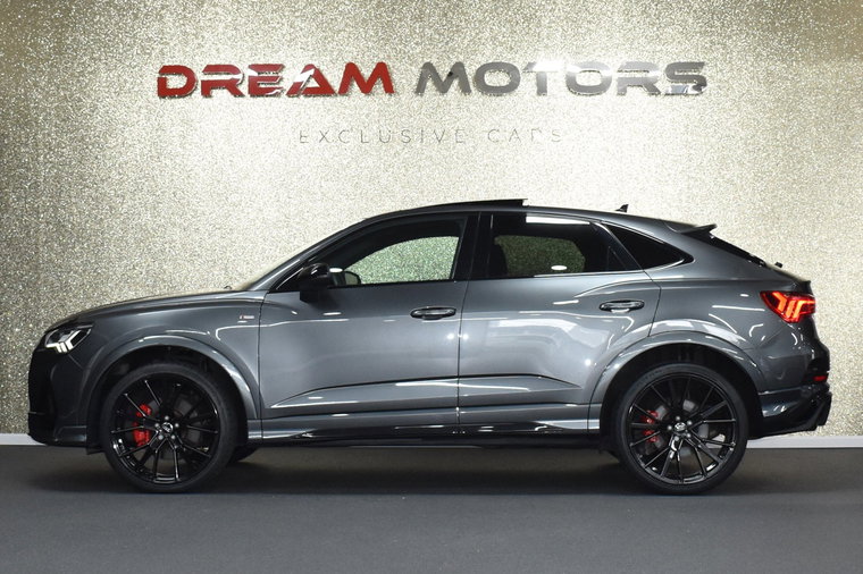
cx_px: 432
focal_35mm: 27
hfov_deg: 67.4
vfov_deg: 47.9
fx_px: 647
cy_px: 287
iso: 800
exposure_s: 1/200
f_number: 4.5
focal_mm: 18
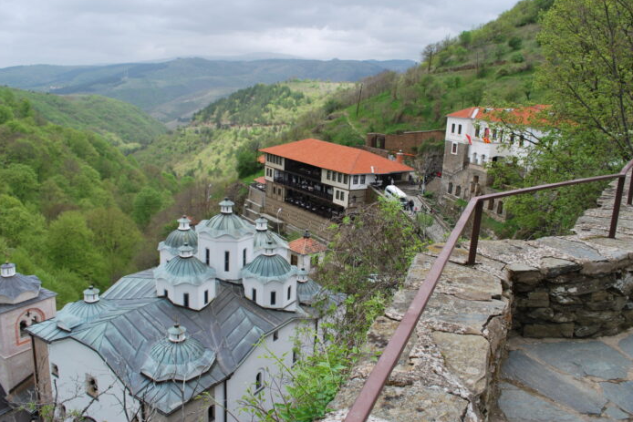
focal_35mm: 28
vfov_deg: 46.4
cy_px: 205
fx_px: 492
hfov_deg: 65.5
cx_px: 319
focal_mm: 18
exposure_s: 1/160
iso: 100
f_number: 6.3
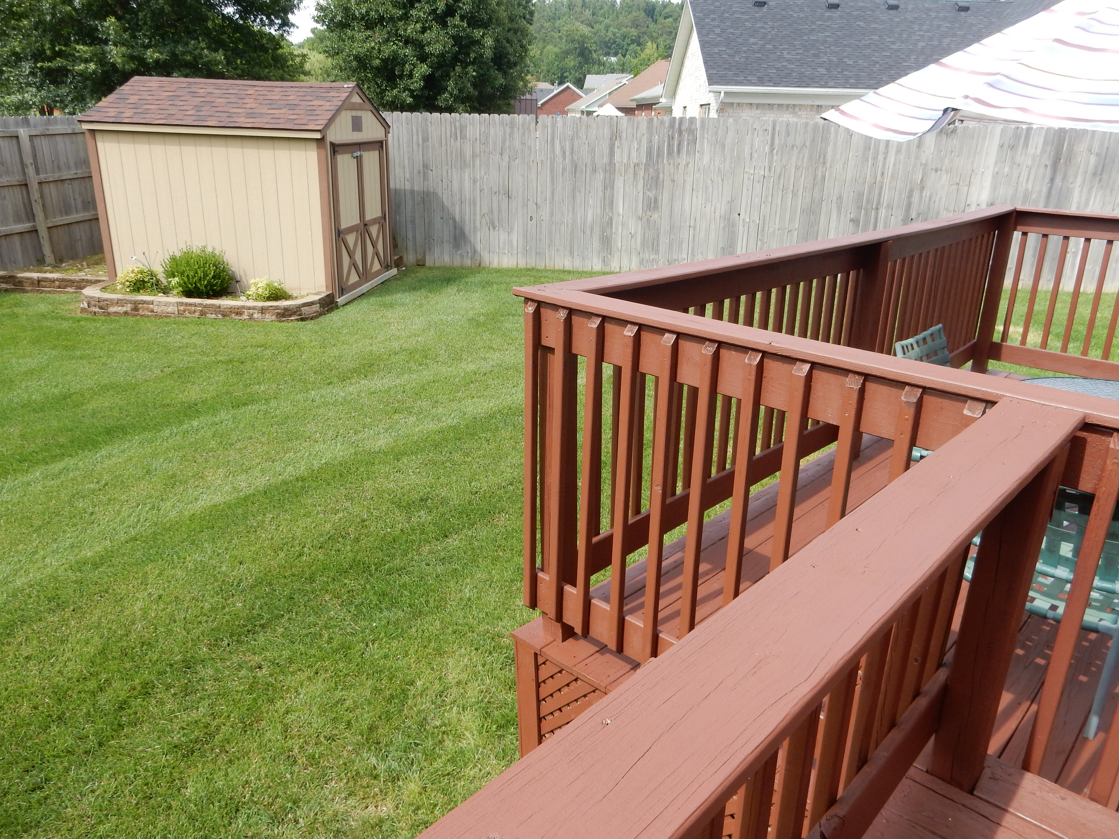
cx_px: 560
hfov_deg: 69.4
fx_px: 808
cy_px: 420
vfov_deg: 54.9
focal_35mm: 25
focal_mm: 4.5
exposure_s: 1/640
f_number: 3.7
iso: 125
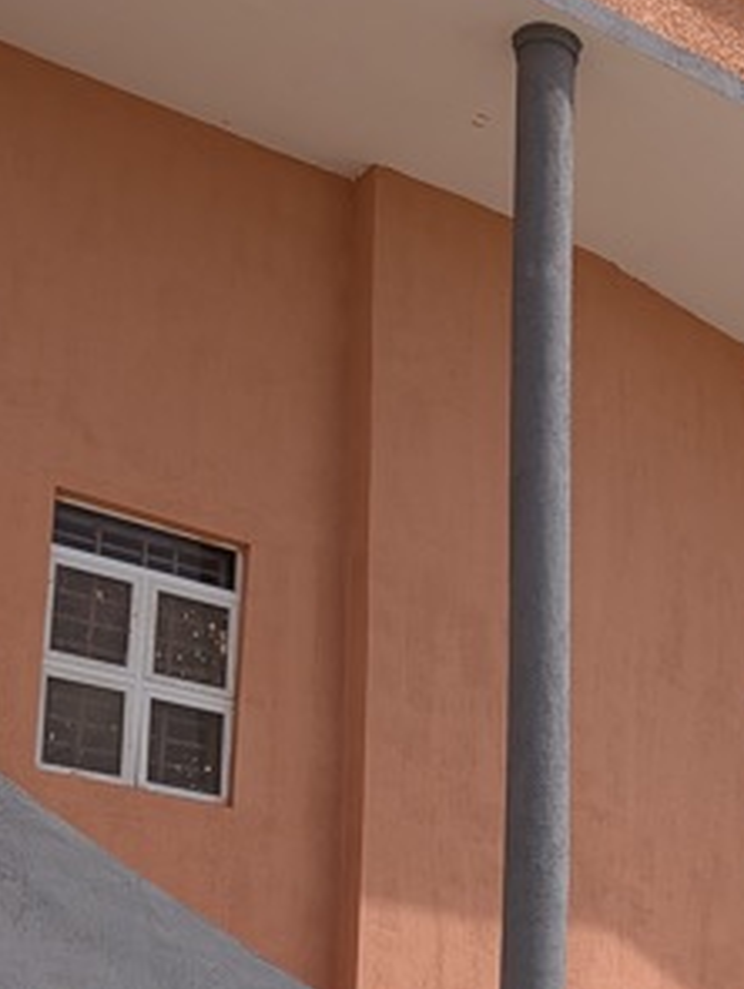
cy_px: 986
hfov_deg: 21.1
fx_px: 1859
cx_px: 888
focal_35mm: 65
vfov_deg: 28.0
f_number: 1.7
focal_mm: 4.53
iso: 43
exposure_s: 1/2825
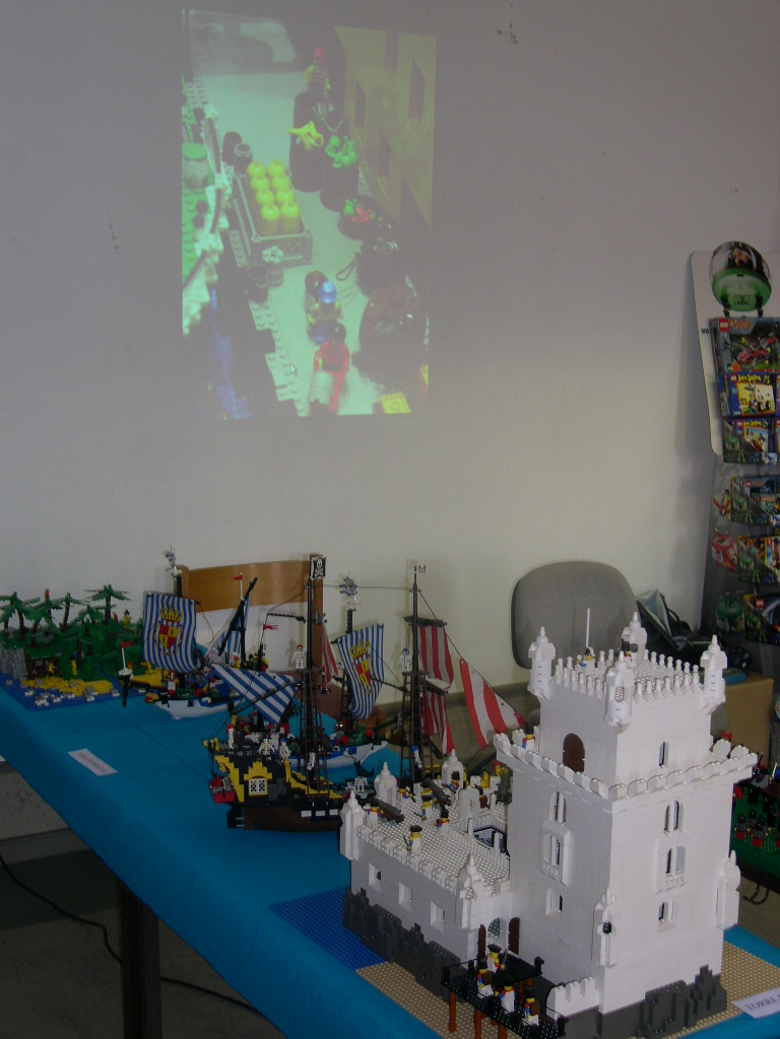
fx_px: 1412
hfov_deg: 30.9
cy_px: 520
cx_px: 390
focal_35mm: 47
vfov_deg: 40.4
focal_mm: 10.1
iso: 100
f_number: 3.1
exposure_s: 1/30
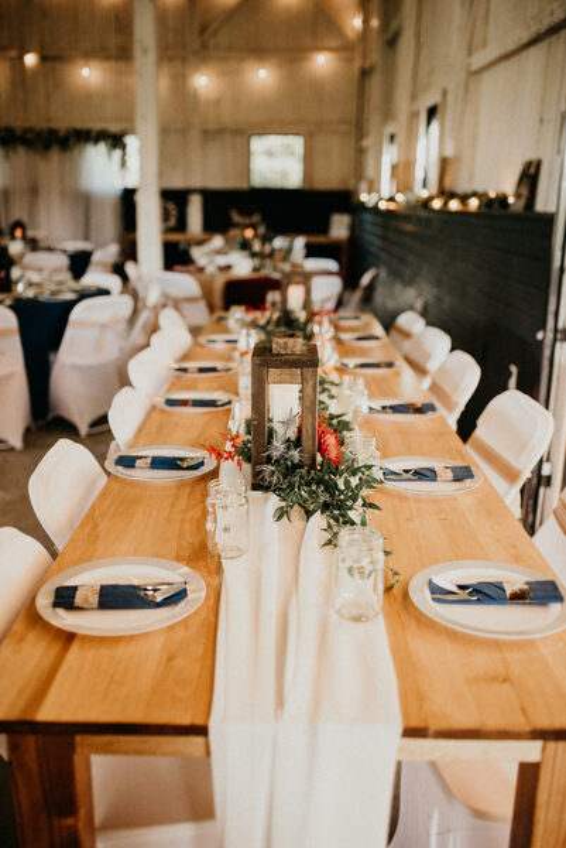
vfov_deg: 54.4
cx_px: 283
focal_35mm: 35
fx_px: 824
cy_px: 424
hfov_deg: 37.9
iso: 1250
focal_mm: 35
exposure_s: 1/1600
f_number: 1.8
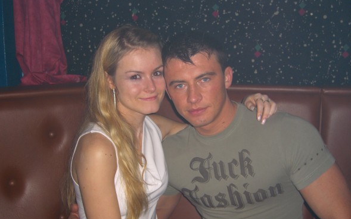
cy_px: 131
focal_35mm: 41
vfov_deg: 31.2
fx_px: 392
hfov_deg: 48.2
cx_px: 174
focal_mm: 7.9
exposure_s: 1/60
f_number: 2.8
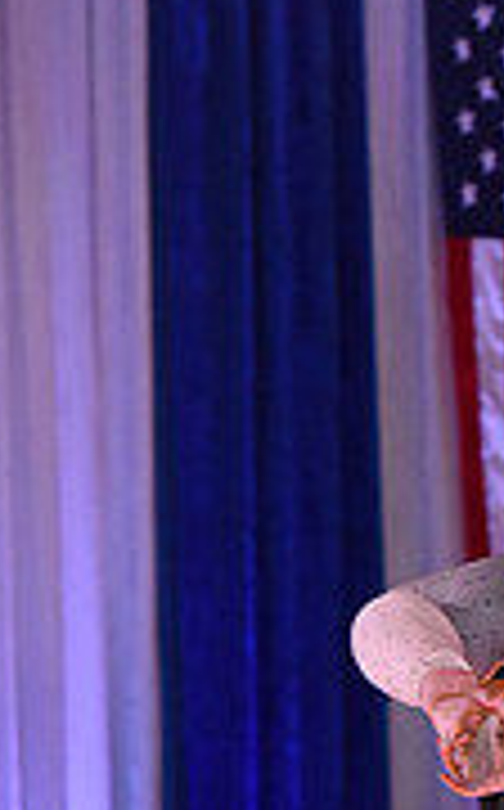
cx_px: 839
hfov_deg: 2.8
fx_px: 10142
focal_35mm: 460
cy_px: 1206
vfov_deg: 4.5
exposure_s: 1/320
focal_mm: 140
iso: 2500
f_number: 5.6
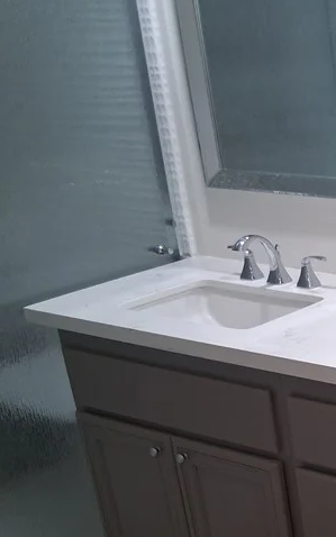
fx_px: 864
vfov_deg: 34.0
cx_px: 534
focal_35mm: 59
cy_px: 383
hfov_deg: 18.8
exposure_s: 1/100
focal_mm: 3.98
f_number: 1.8
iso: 250
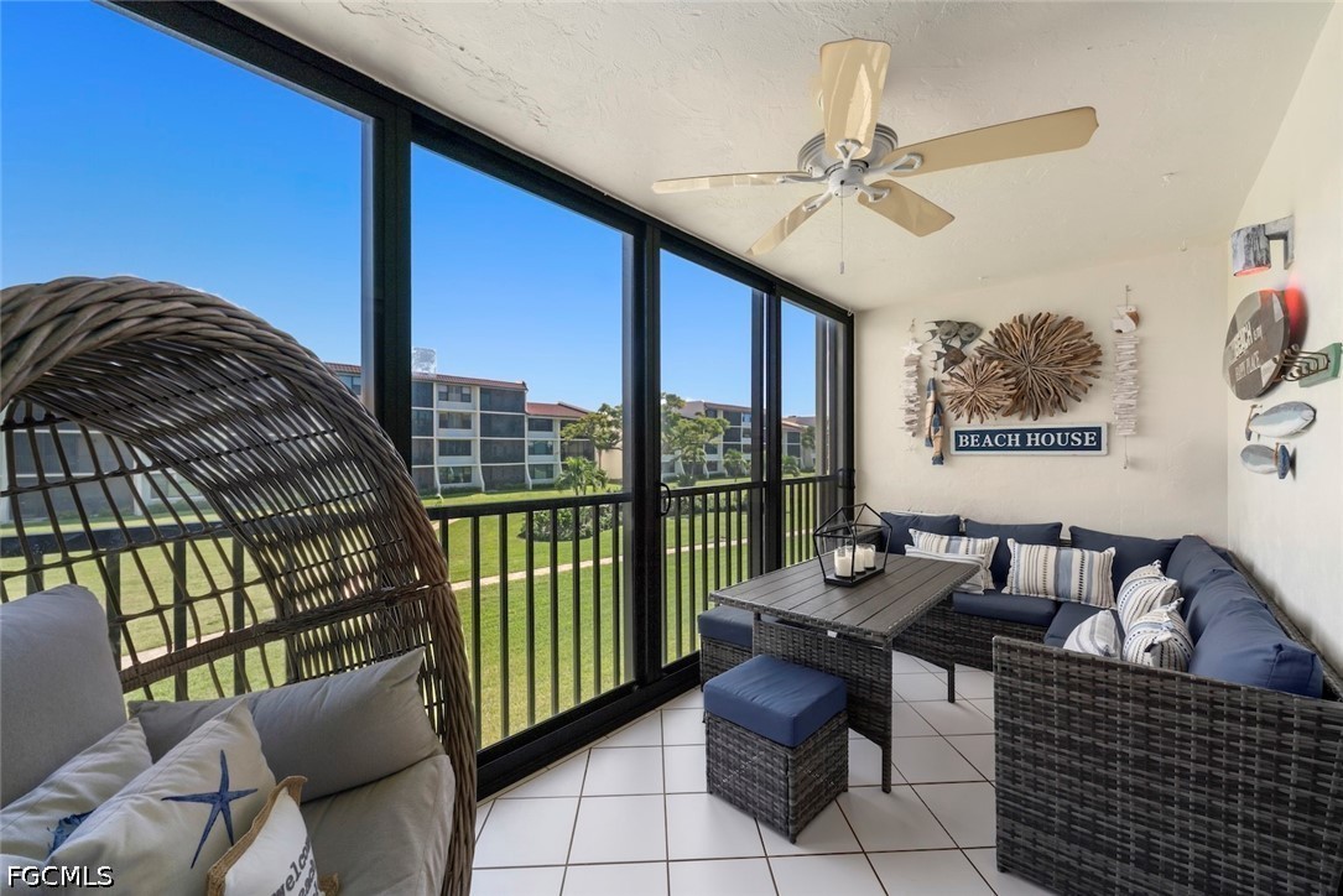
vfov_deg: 81.2
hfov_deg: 104.2
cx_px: 672
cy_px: 448
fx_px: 522
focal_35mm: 14
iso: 400
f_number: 11
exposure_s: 1/1.25
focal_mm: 14
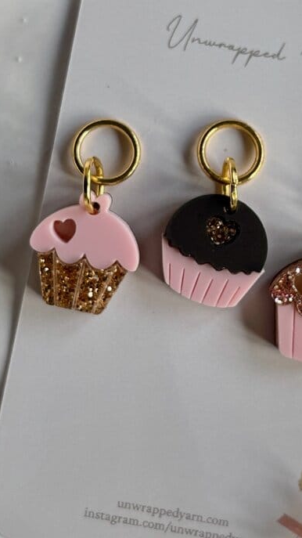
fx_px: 940
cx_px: 204
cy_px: 213
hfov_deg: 18.2
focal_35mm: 66
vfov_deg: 31.8
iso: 50
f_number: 1.6
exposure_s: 1/121
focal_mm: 4.2
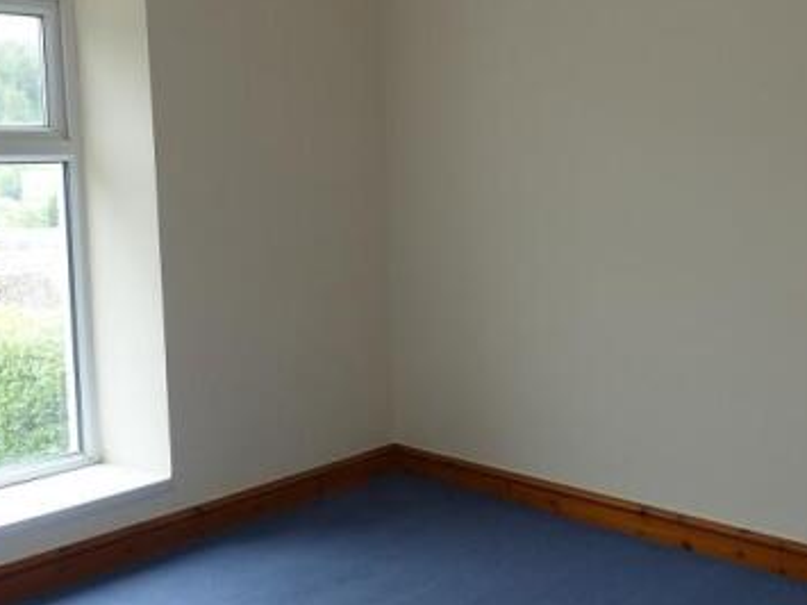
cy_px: 270
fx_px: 956
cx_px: 303
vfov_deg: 35.1
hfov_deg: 45.4
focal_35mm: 41
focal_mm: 4.5
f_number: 2.8
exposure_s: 1/60
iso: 100
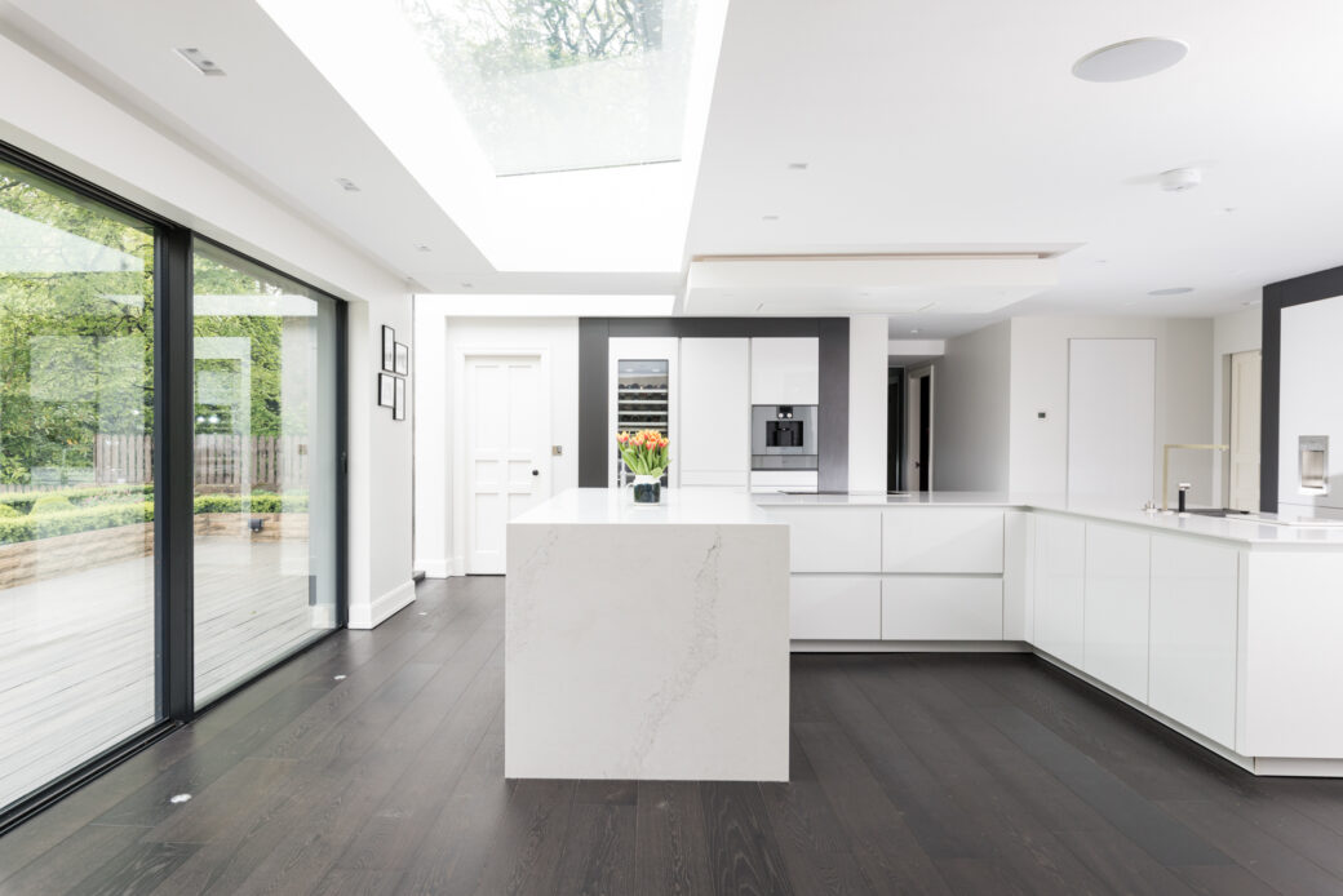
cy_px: 448
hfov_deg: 78.6
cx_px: 672
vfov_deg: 57.3
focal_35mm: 22
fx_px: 821
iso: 400
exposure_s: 1/50
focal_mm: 22
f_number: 9
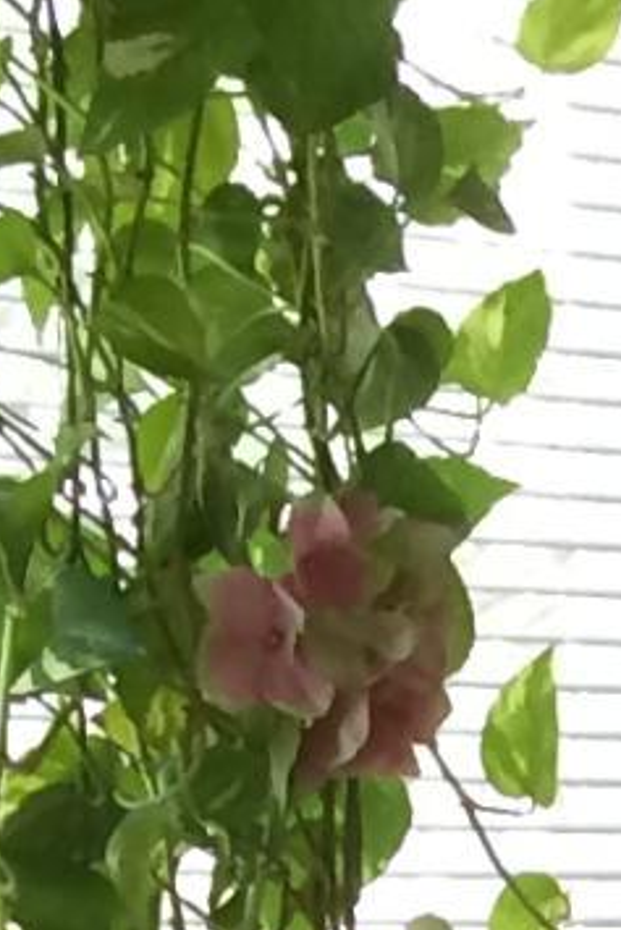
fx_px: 6591
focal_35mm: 255
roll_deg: -5.5
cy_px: 2861
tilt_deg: -17.0
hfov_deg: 4.8
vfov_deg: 7.1
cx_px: 2589
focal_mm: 4.15
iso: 80
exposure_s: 1/30
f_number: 2.2
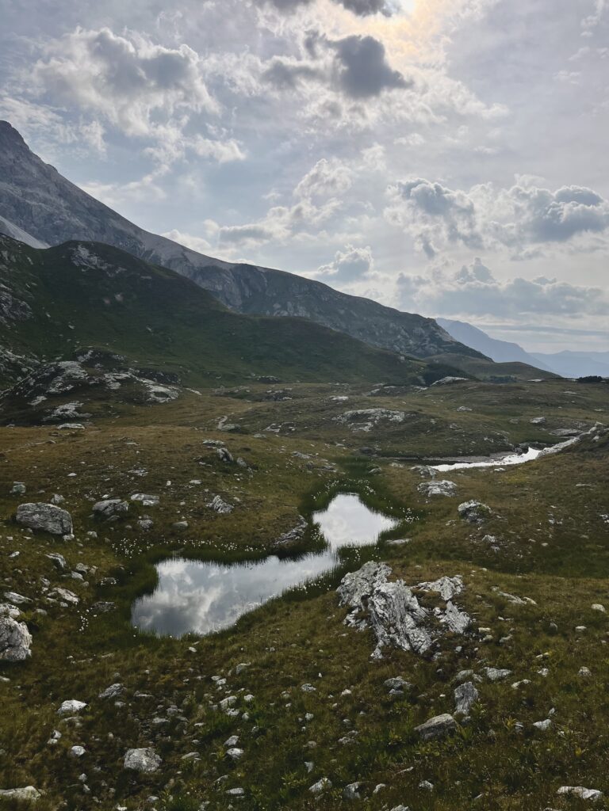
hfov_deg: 53.1
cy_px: 406
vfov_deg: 67.3
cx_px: 304
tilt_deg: -4.3
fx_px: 610
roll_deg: +0.4
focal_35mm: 26
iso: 50
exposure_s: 1/17241
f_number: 1.6
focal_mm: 5.1
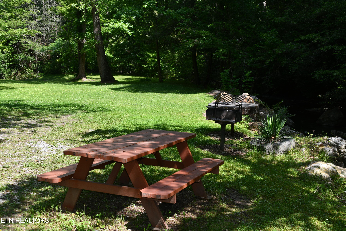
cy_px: 116
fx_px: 404
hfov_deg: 46.4
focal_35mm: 42
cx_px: 173
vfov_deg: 31.9
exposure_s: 1/250
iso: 100
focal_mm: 28
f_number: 4
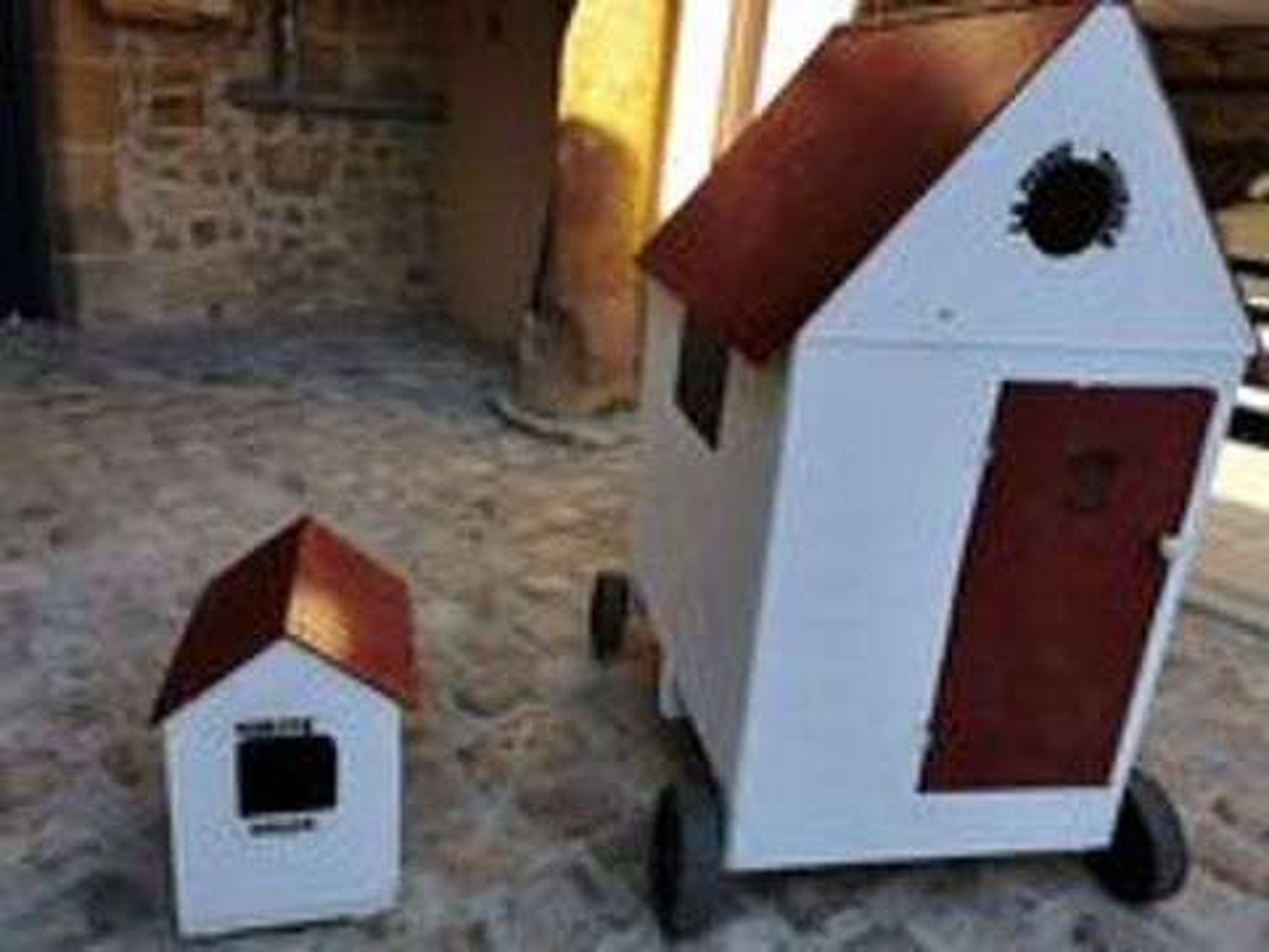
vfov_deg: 51.4
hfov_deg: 65.3
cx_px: 634
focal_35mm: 27
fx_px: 990
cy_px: 476
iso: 50
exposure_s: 1/928
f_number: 1.8
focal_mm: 5.58
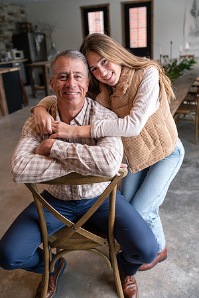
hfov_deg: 38.9
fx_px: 282
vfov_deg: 55.8
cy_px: 149
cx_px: 100
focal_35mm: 34
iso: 1250
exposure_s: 1/250
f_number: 2.8
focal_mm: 34
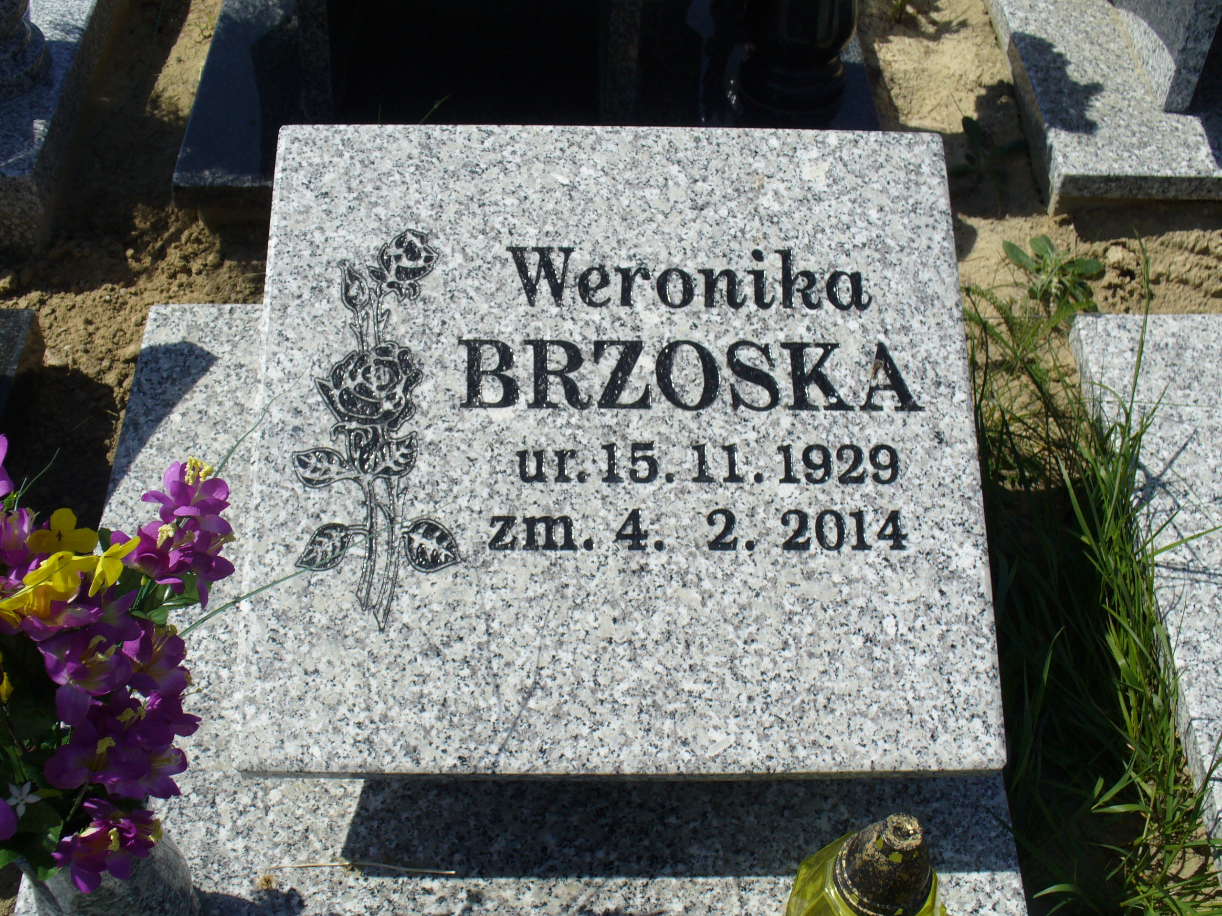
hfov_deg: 44.8
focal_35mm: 42
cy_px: 458
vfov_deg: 34.3
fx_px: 1483
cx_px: 611
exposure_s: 1/500
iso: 80
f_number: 5.8
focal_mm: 7
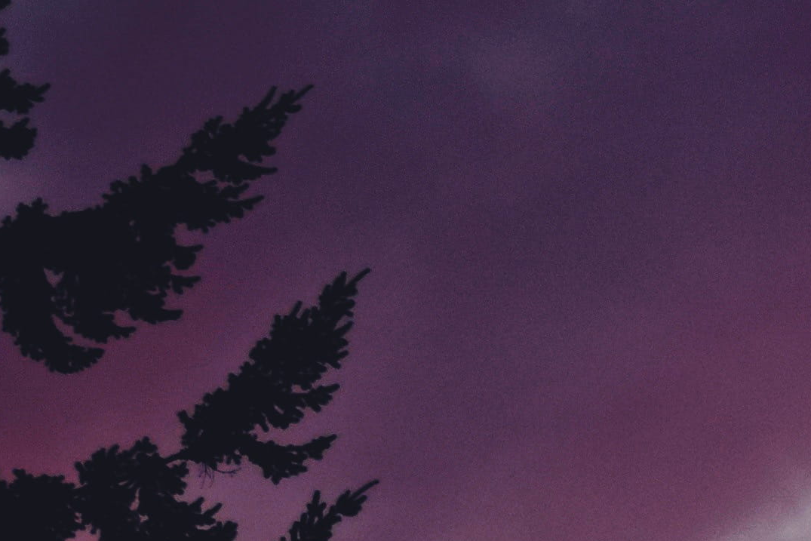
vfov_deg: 2.6
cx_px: 1788
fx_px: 11693
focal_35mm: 519
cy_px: 103
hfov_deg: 3.9
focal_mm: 62
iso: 250
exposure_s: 1/125
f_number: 4
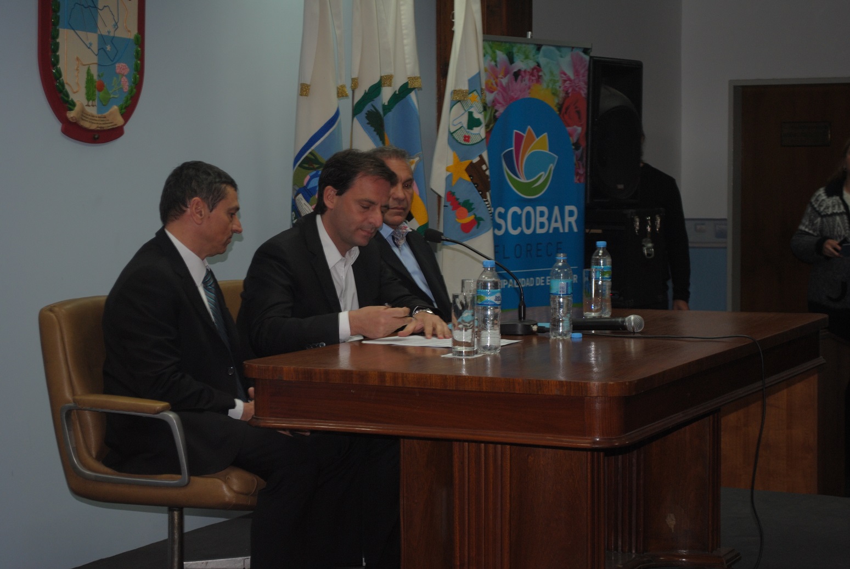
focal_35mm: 82
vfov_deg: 16.6
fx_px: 1950
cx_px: 425
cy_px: 284
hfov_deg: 24.6
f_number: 5.6
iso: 200
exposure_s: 1/60
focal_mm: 55
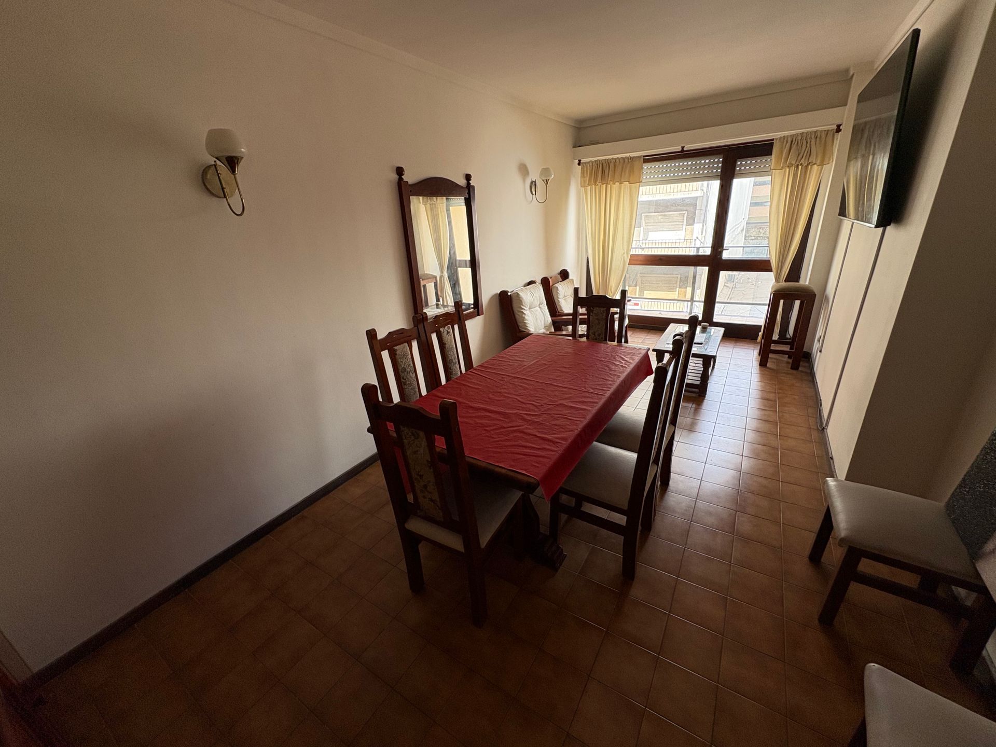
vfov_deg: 85.7
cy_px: 374
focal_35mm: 14
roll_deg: +4.3
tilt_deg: -19.6
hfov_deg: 102.1
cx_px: 498
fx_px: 403
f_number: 2.2
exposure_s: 1/99
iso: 125
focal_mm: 2.22
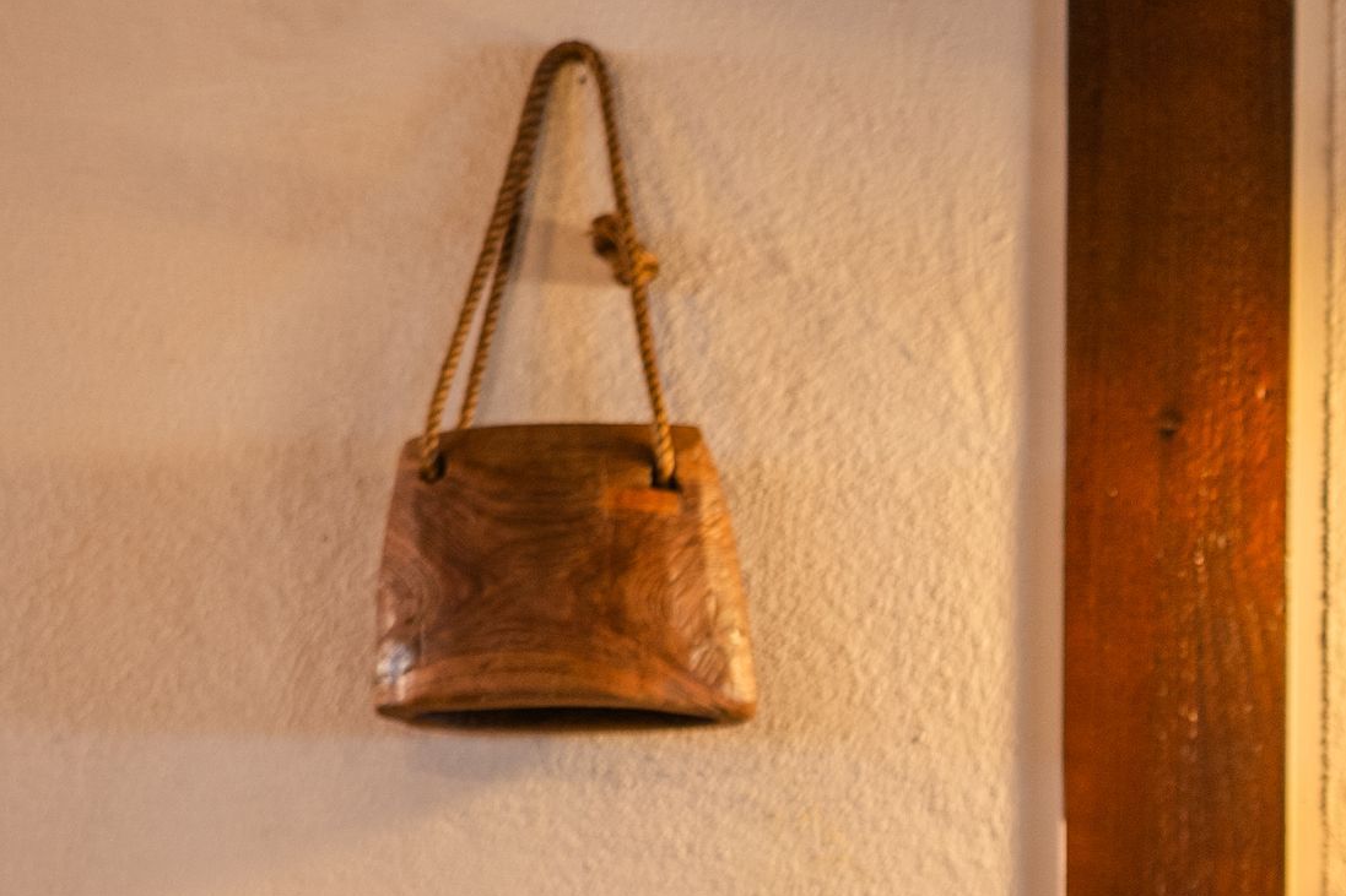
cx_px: 1816
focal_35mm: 126
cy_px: 1566
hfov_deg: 15.4
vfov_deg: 10.3
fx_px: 4710
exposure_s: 1.3
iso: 400
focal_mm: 36
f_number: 4
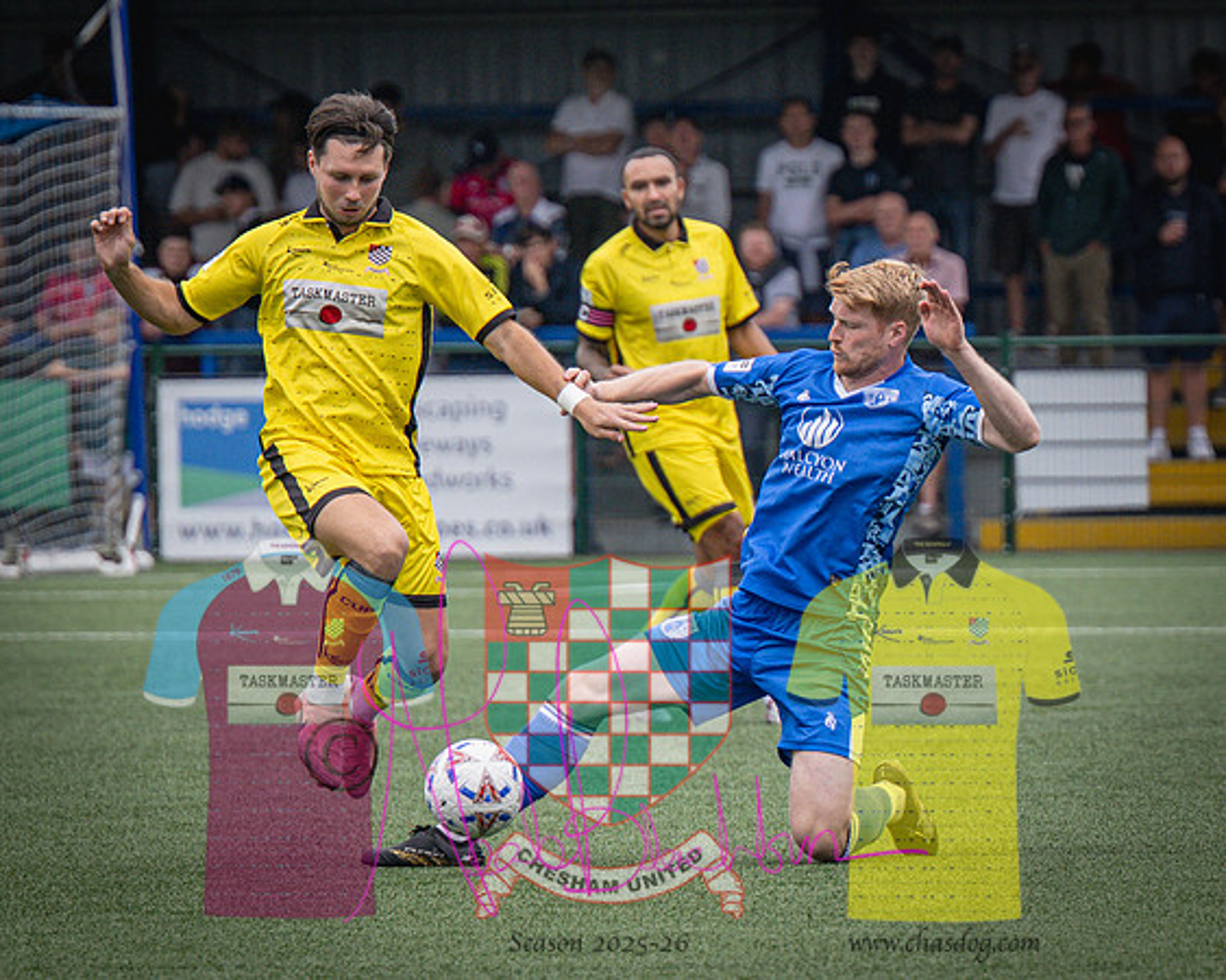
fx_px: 15919
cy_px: 595
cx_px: 1052
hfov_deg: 4.4
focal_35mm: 439
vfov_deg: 3.5
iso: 400
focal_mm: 170
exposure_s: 1/1600
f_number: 4
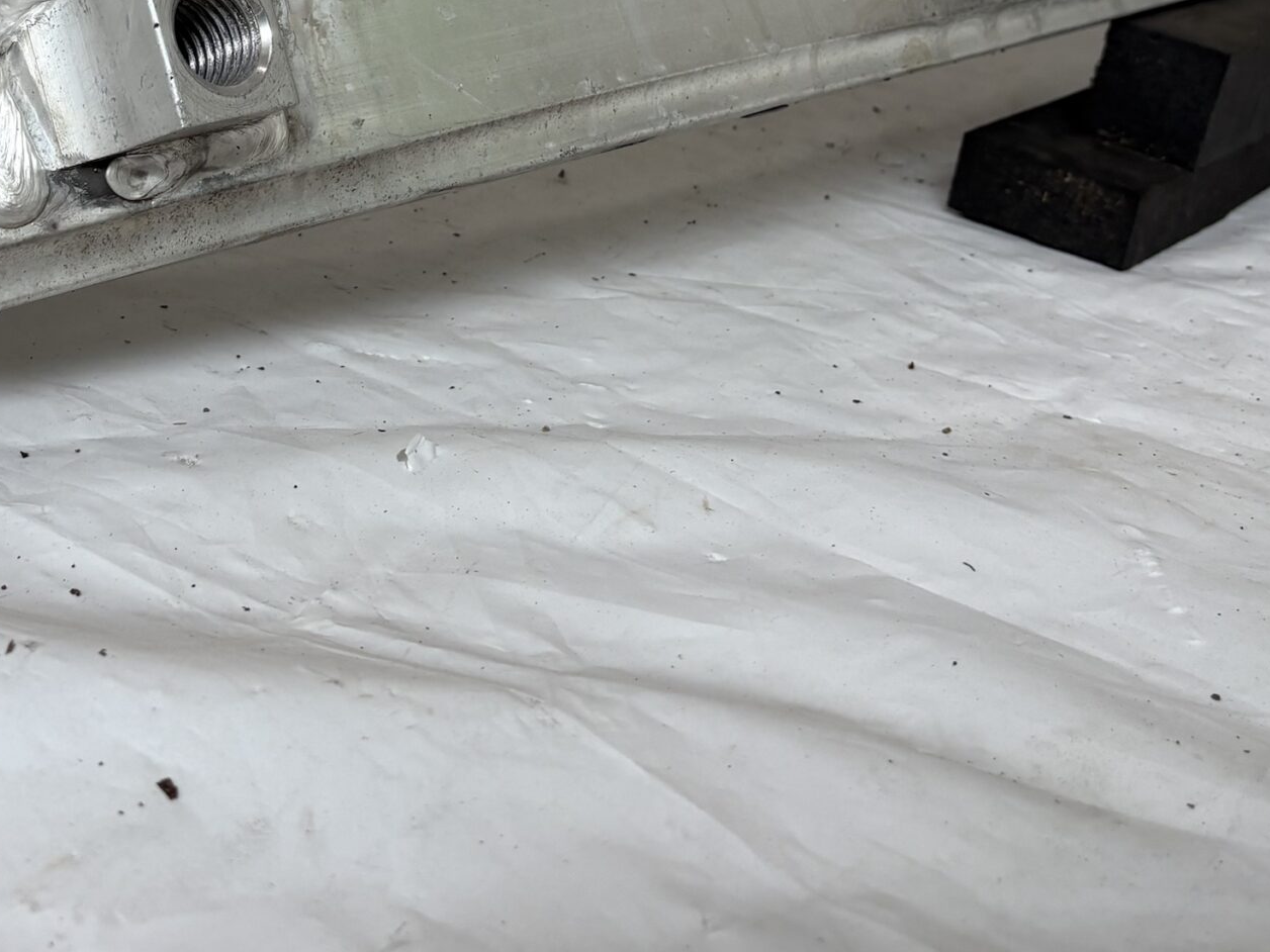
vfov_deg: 26.3
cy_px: 30
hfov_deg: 35.5
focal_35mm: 53
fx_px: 1944
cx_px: 342
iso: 40
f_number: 1.6
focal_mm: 5.96
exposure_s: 1/283
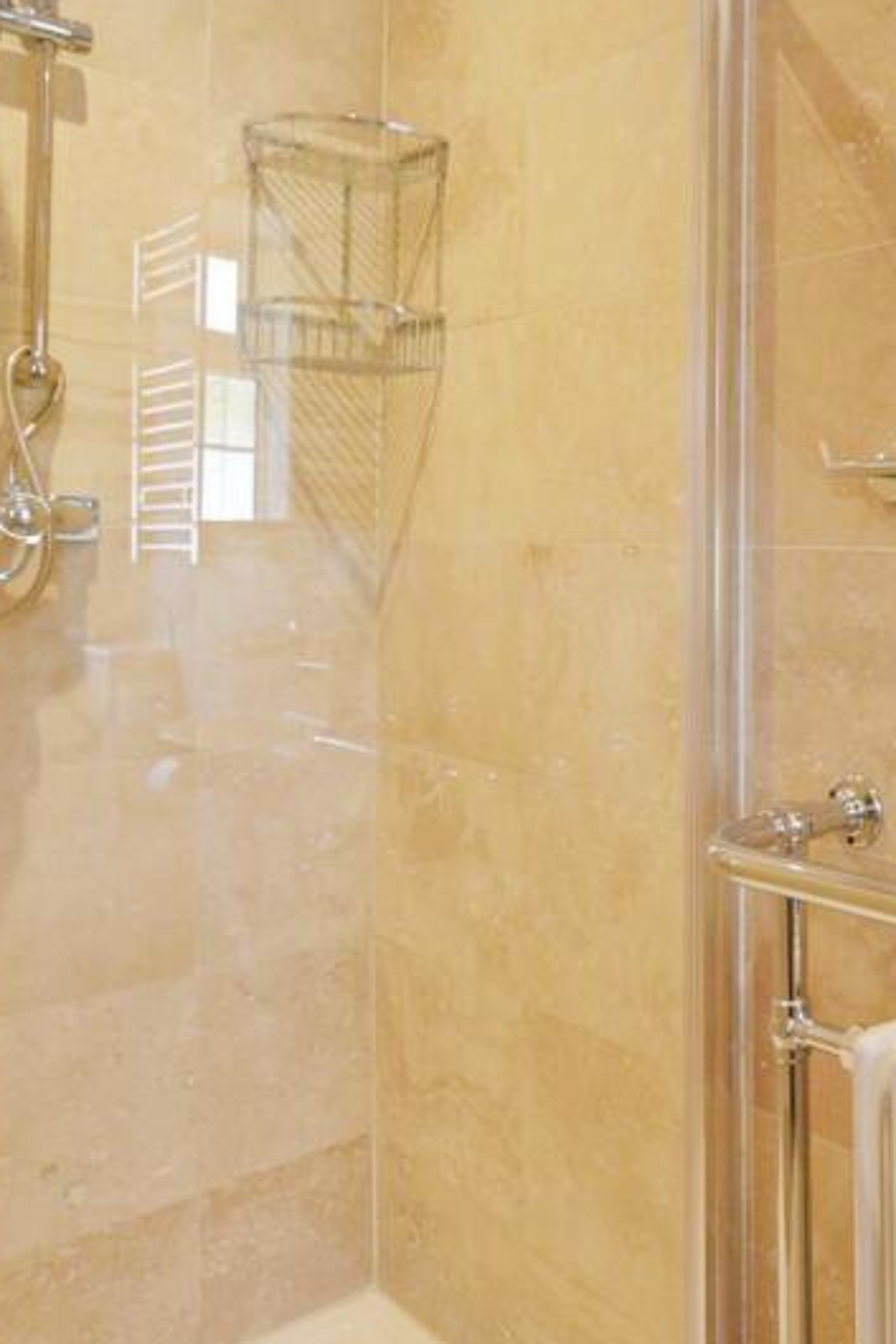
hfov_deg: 38.6
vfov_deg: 62.9
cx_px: 944
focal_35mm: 29
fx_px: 1082
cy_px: 520
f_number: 5
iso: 3200
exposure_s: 1/100
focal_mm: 10
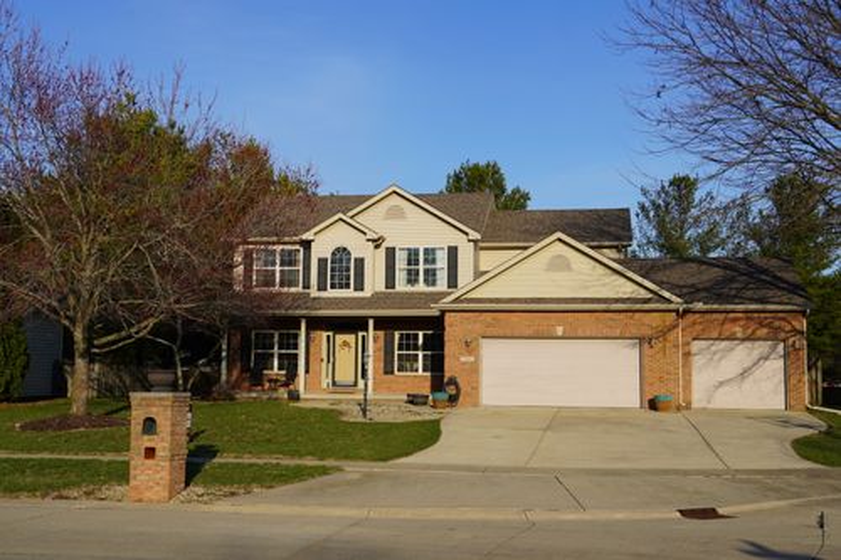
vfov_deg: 28.9
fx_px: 1086
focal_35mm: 46
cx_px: 420
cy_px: 280
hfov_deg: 42.3
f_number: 11
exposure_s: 1/160
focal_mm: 31
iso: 100
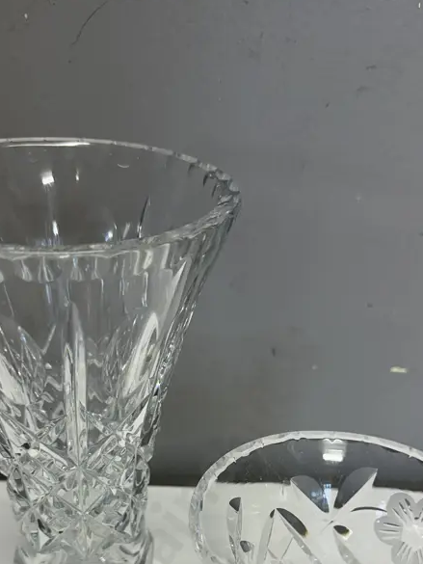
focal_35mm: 42
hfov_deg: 34.4
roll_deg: -4.1
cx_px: 210
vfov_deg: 42.0
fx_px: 684
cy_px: 480
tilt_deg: -37.5
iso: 80
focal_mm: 6.86
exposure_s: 1/100
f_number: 1.78
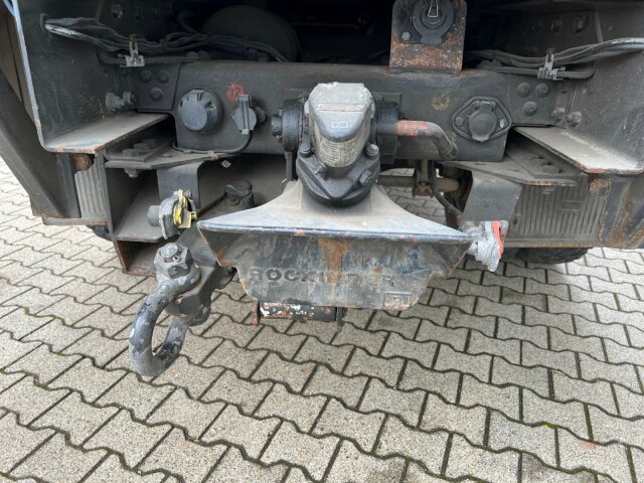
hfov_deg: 67.3
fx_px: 484
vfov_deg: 53.1
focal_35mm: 26
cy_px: 242
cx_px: 322
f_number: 1.5
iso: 40
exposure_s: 1/121
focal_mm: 5.7
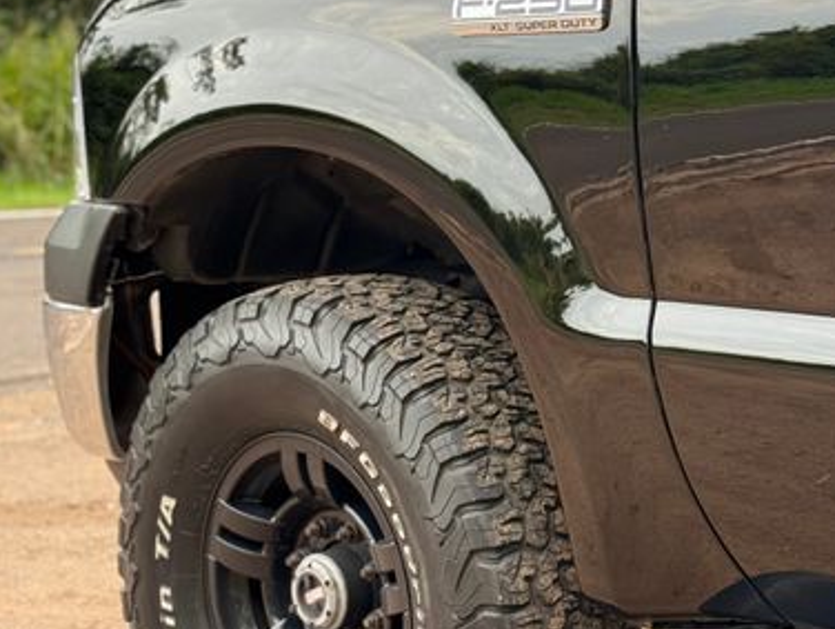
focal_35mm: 60
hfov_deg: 32.1
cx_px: 429
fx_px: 1449
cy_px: 251
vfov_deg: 24.4
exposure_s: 1/191
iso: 64
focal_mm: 6.76
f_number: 1.78
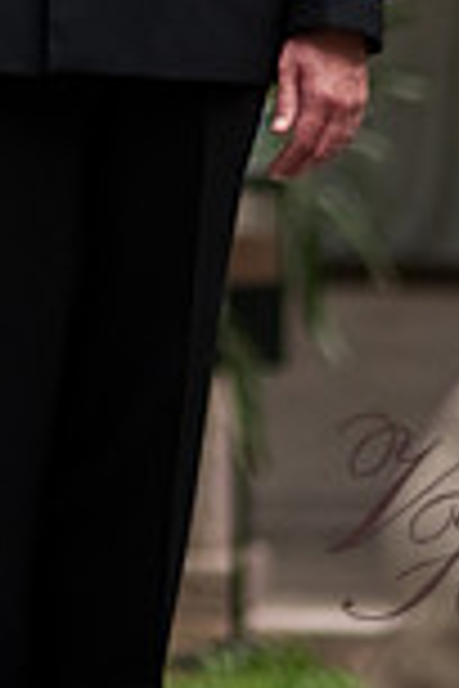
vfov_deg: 8.1
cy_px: -301
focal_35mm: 250
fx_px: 4781
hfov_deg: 5.5
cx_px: -47
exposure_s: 1/500
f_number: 1.8
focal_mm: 85
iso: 400
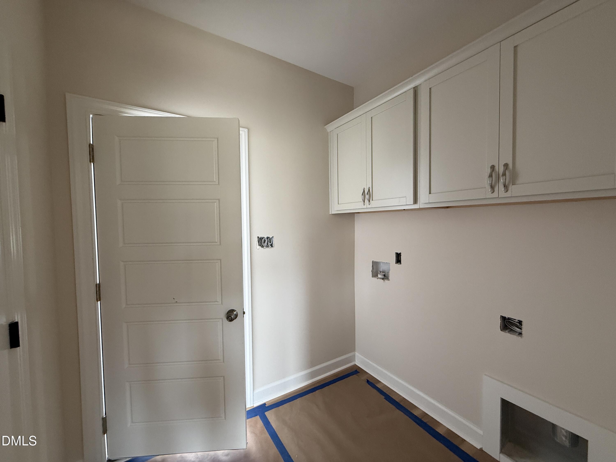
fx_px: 249
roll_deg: +0.3
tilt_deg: -1.0
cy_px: 231
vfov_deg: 85.7
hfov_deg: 102.1
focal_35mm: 14
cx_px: 308
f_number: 2.2
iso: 200
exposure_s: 1/99
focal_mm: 2.22
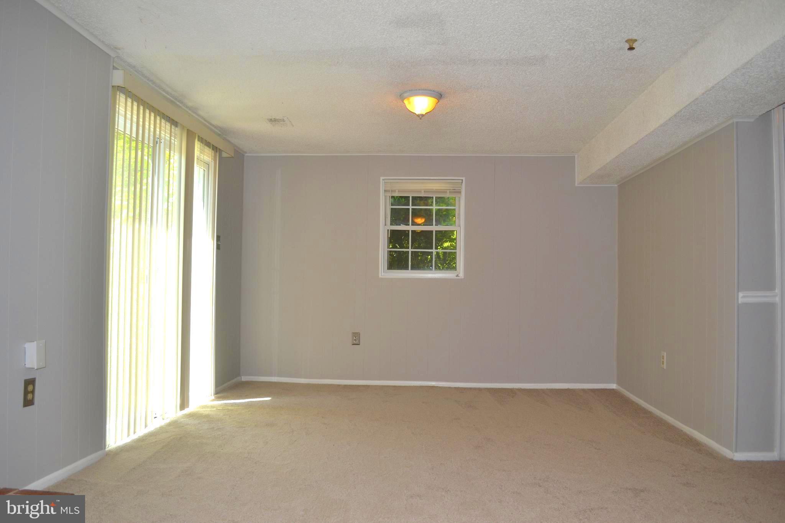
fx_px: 589
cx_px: 392
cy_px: 262
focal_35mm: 27
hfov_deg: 67.4
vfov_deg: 47.9
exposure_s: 1/125
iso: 220
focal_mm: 18
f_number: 4
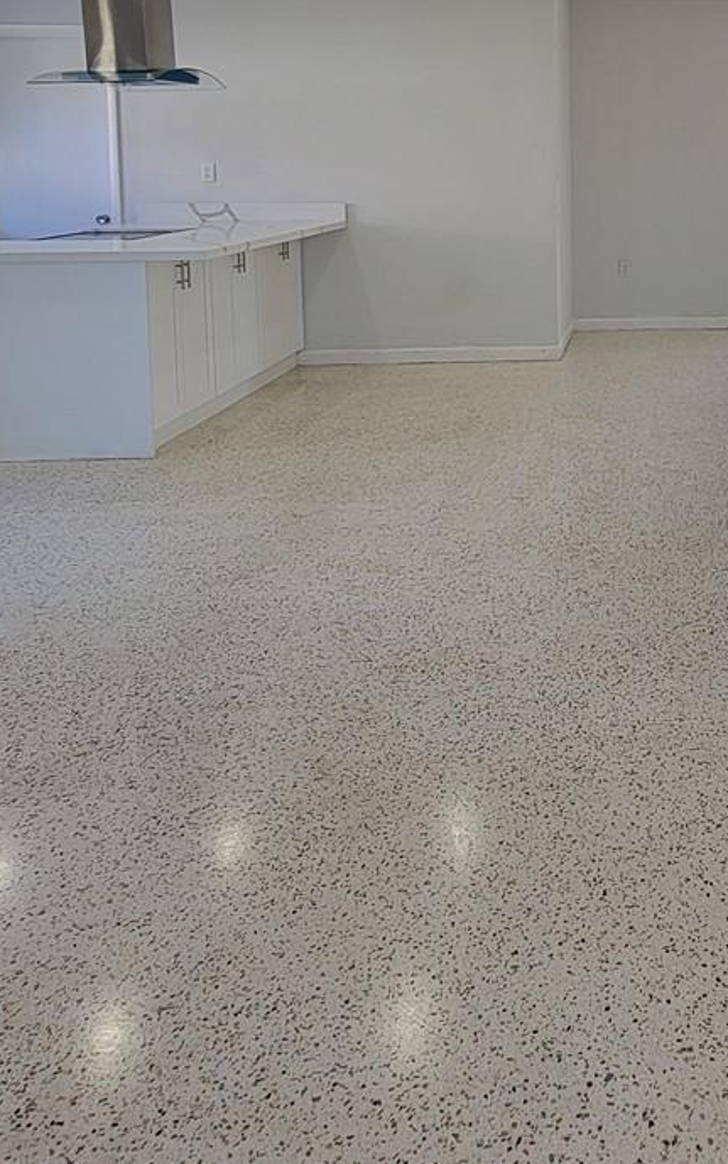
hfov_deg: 34.9
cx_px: 767
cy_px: 228
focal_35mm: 32
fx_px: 1015
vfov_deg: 55.3
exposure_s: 1/60
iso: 64
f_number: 2.2
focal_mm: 2.2
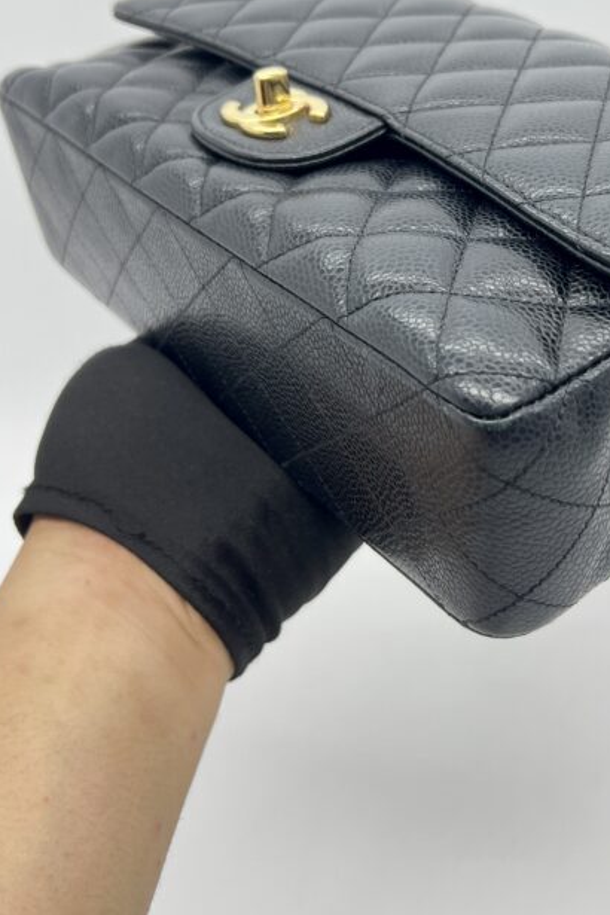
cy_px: 320
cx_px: 464
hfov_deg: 29.4
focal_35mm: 45
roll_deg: +0.8
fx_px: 1144
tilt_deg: -26.5
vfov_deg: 43.1
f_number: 1.5
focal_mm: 5.7
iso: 40
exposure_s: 1/100
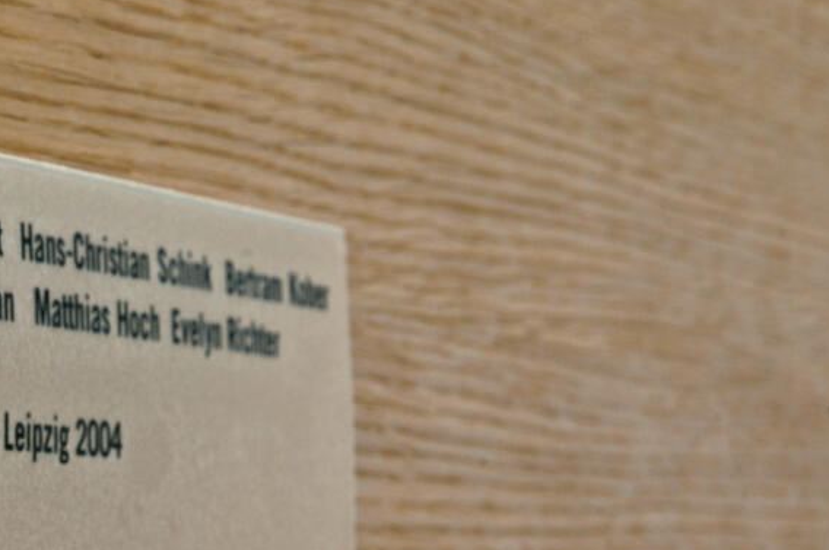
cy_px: 543
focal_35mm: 222
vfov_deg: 6.2
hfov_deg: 9.2
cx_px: -41
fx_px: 5105
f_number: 16
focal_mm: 70
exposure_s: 2
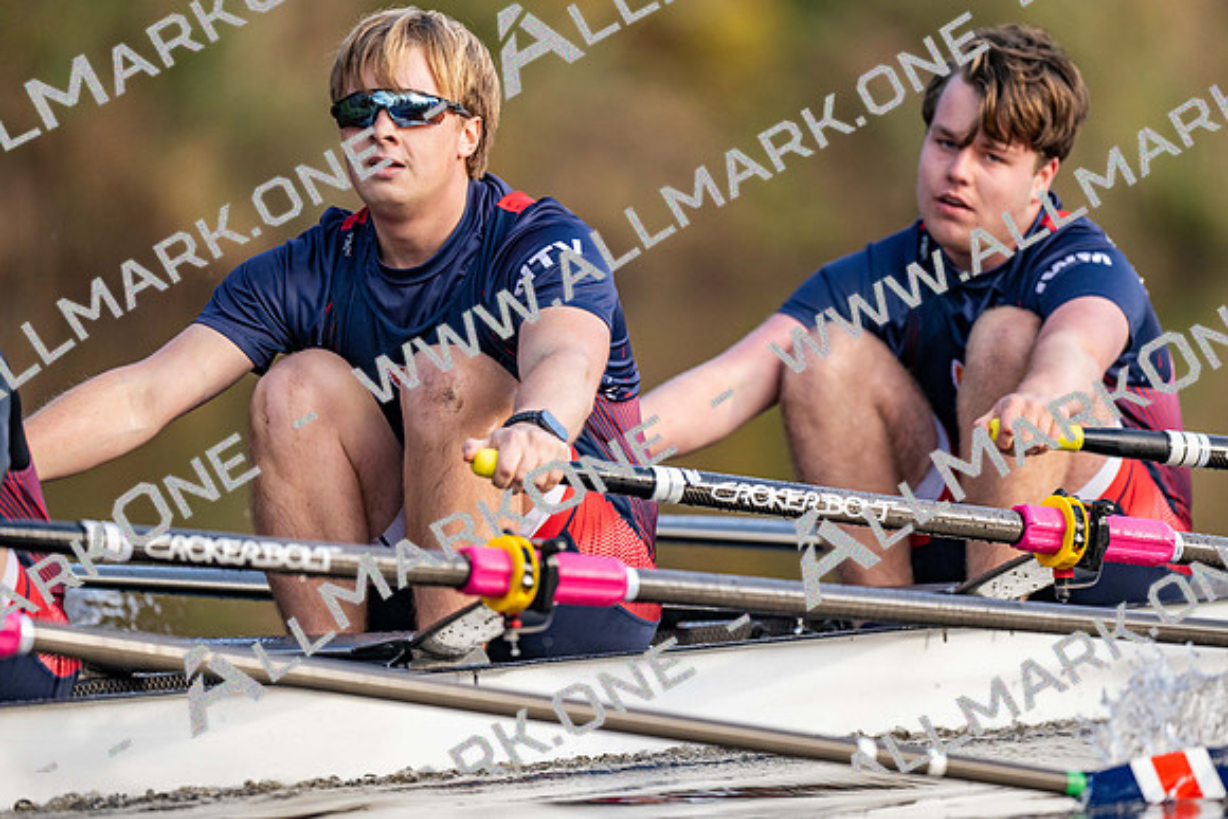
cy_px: 410
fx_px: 20470
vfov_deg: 2.3
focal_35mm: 600
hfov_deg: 3.4
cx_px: 614
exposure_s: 1/2500
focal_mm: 600
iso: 1100
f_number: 4
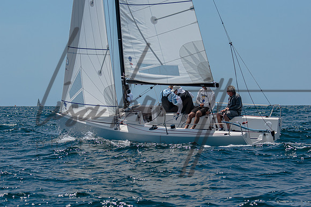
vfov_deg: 7.9
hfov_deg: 11.8
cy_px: 104
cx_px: 156
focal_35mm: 174
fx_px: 1503
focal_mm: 116
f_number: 5
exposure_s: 1/2000
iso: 200
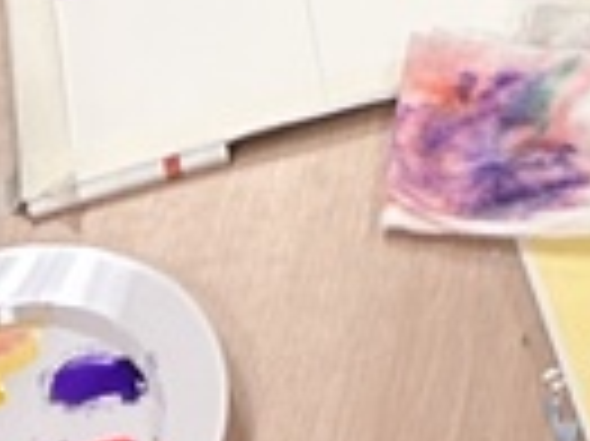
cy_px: -1084
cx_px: 613
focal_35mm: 204
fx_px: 3474
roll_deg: +11.7
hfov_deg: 9.6
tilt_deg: -24.1
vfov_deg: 6.4
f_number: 1.5
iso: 125
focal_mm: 5.7
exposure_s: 1/120
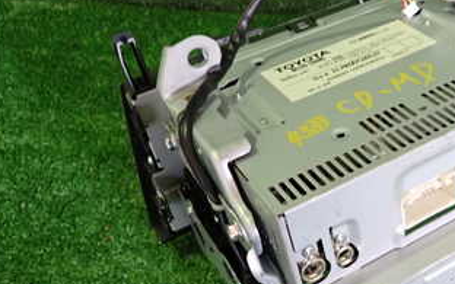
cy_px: 179
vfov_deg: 25.3
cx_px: 395
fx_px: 632
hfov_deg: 37.4
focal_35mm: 51
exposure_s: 1/30
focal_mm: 4.5
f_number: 2
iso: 320
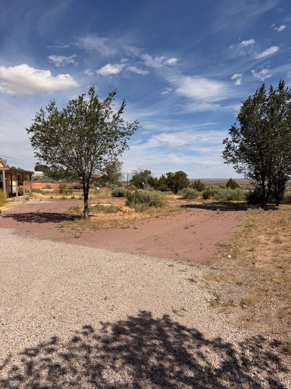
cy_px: 194
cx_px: 146
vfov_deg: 71.6
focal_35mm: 24
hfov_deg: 56.8
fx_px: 269
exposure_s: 1/9091
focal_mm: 6.76
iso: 80
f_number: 1.78
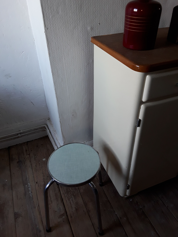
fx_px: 185
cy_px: 118
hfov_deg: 51.4
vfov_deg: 65.3
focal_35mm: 27
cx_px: 89
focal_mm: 2.91
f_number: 1.9
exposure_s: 1/33
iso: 50
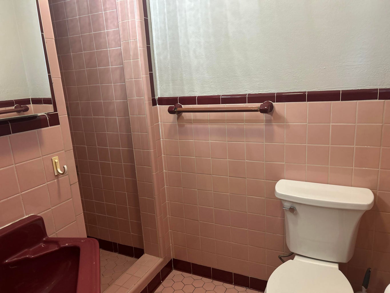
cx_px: 195
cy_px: 146
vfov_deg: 53.1
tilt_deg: -13.0
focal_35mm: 26
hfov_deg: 67.3
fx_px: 293
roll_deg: +4.3
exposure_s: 1/60
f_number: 1.5
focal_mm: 5.7
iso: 160
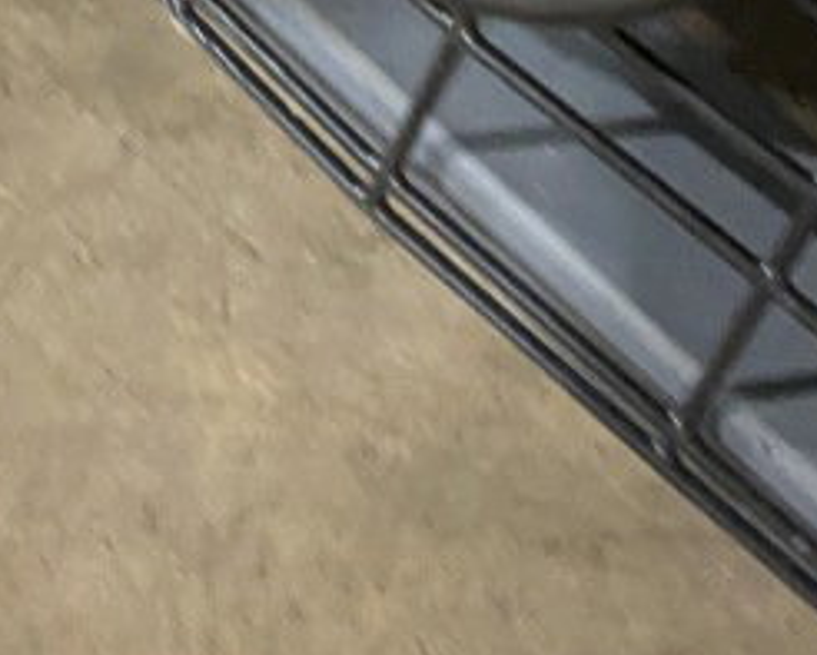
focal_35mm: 84
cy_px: -567
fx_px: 2032
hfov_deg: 22.7
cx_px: 282
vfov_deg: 15.4
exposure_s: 1/30
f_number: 1.8
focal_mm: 4.25
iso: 800
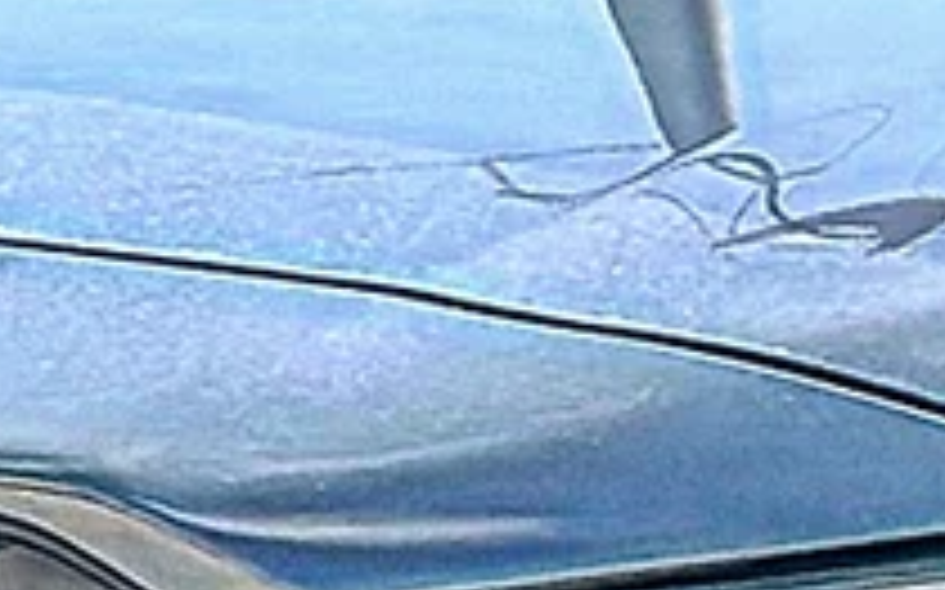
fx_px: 9112
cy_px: 619
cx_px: 855
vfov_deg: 3.7
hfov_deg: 5.9
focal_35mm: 354
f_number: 1.78
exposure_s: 1/4049
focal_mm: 6.86
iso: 100
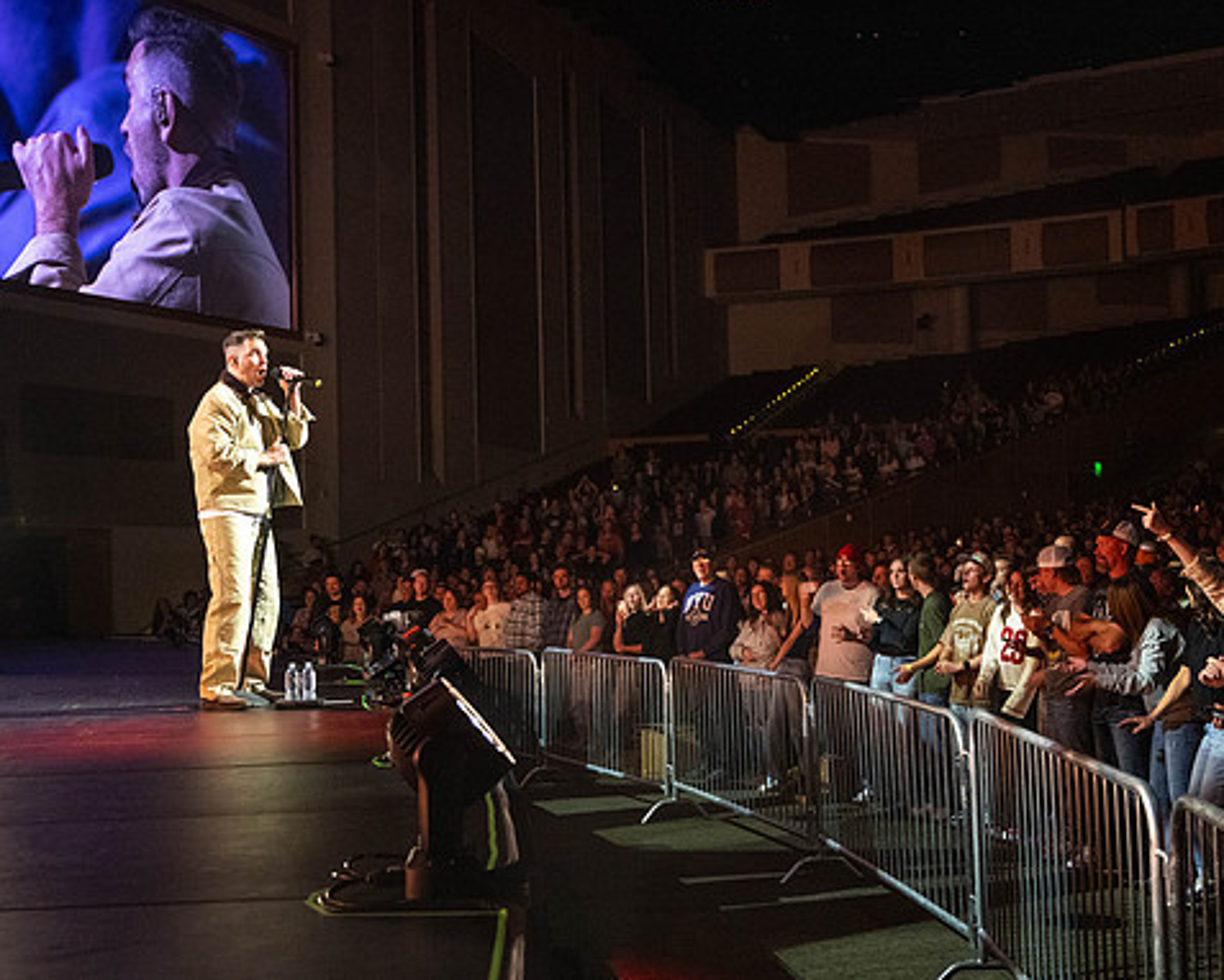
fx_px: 1667
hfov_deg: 40.2
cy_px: 516
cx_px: 718
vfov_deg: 32.8
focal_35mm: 46
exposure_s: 1/100
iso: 5000
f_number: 4
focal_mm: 38
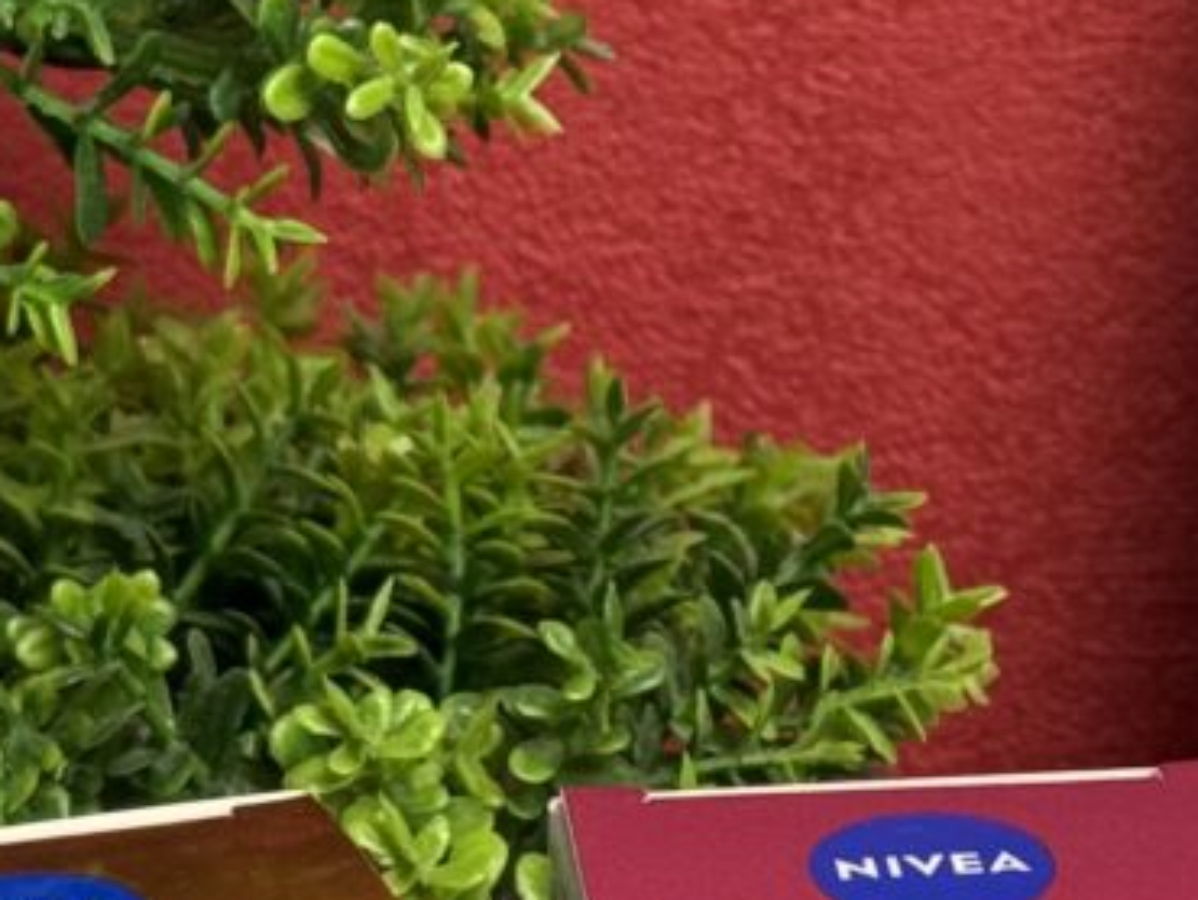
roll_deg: -0.9
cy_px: 845
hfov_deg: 9.9
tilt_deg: -24.8
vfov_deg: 7.4
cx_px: 1182
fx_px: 6892
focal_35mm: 199
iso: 64
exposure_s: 1/50
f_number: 1.78
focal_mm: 6.76
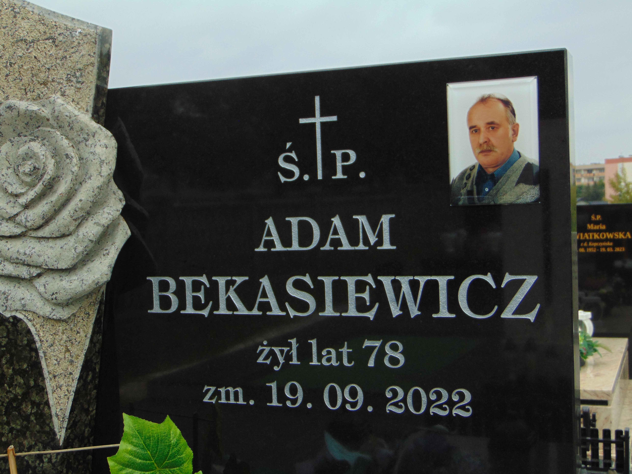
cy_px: 237
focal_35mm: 50
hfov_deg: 38.2
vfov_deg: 29.1
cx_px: 316
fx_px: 913
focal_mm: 9
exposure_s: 1/250
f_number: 3.5
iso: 80
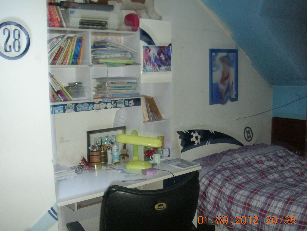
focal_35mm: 38
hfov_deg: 49.0
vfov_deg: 37.7
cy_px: 121
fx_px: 337
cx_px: 150
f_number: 3
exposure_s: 2
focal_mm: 5.8
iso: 200
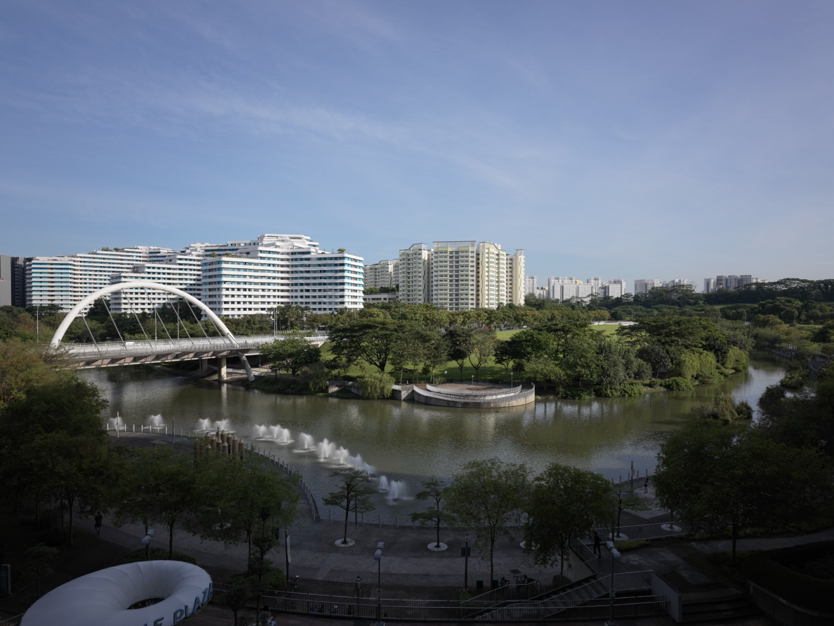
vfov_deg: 61.1
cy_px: 313
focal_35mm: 22
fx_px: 530
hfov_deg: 76.4
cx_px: 417
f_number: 4.8
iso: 200
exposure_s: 1/1000
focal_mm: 28
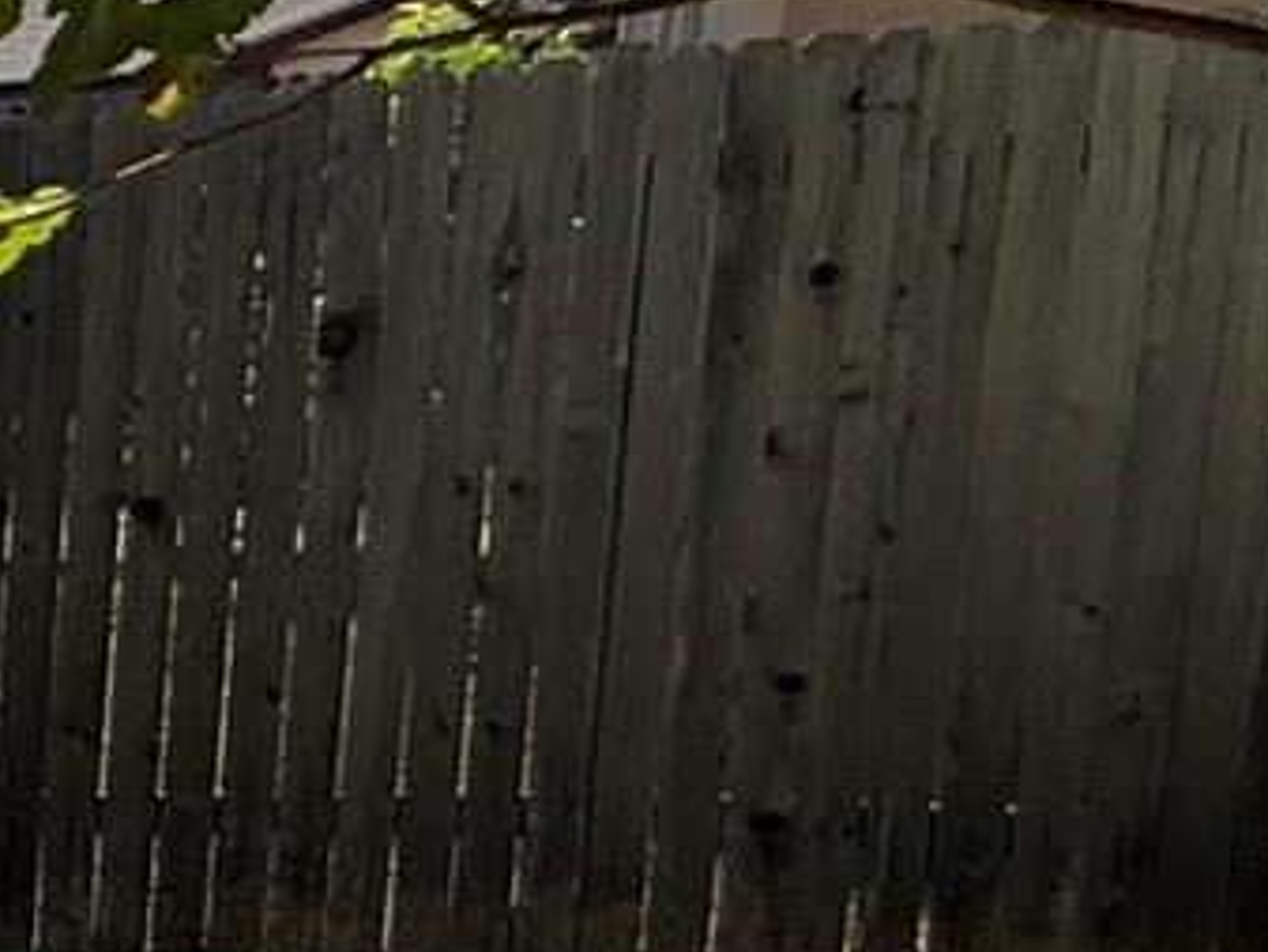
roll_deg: +3.7
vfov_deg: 17.1
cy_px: 877
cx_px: -2291
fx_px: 3115
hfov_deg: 12.5
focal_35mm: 85
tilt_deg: -10.5
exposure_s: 1/1534
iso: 64
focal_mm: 2.22
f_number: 2.2
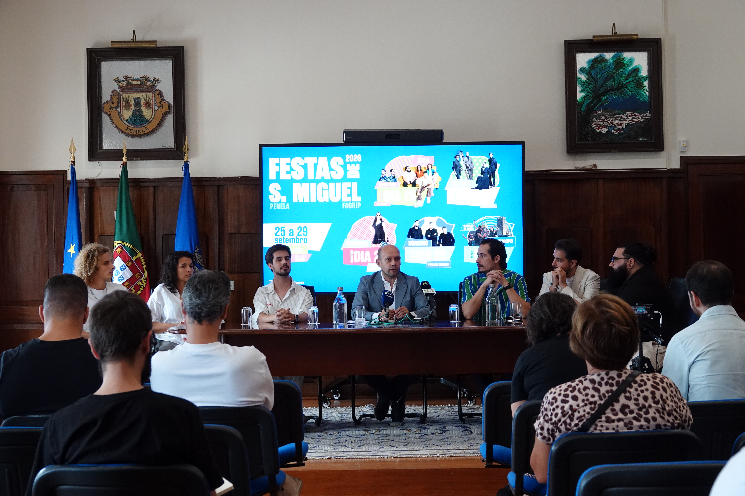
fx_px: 1345
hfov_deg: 31.0
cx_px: 372
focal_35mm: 65
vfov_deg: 20.9
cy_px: 248
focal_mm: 23.95
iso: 1000
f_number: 3.5
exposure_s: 1/100
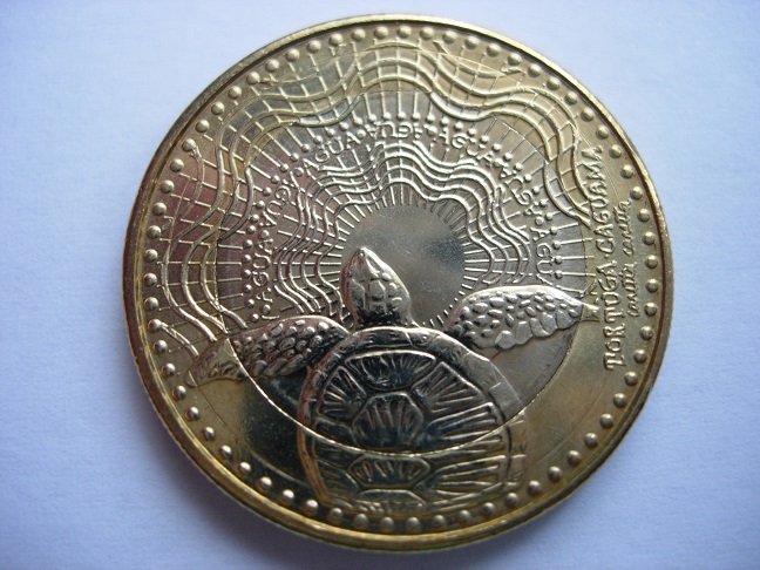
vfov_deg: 37.7
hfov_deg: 49.0
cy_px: 285
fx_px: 834
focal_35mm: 38
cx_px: 380
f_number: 2.8
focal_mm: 7.8
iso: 64
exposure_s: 1/33.9
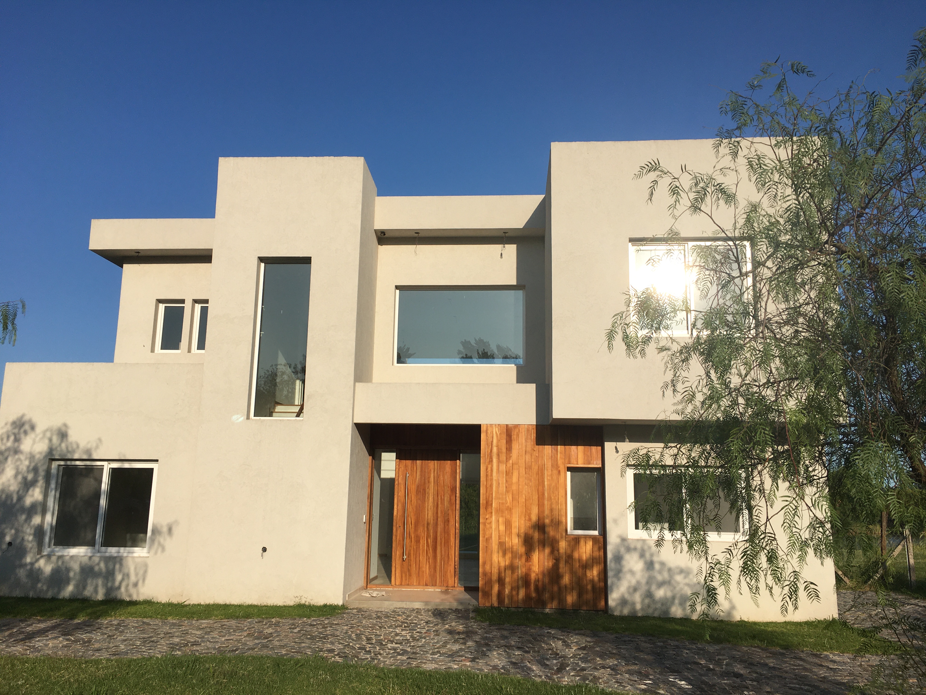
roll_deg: -0.8
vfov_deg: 48.2
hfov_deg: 61.7
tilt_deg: +12.3
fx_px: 776
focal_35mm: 29
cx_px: 463
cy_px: 348
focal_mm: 4.15
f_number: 2.2
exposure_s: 1/2481
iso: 25
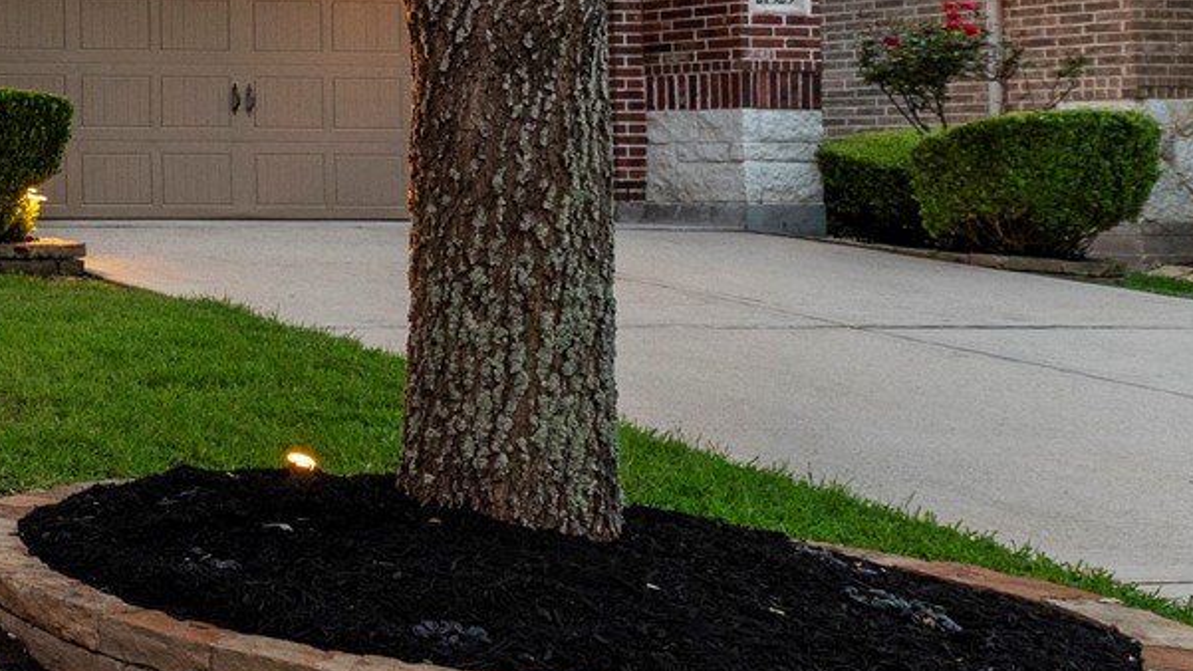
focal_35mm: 53
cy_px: 30
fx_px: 1677
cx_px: -762
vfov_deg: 21.9
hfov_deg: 24.9
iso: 800
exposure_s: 1/6
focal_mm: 14
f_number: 8
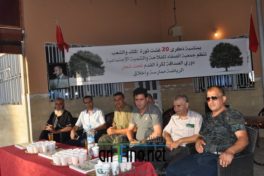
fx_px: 253
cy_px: 88
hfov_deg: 55.2
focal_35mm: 34
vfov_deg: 38.3
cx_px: 132
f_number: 7.1
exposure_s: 1/200
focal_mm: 23
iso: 200
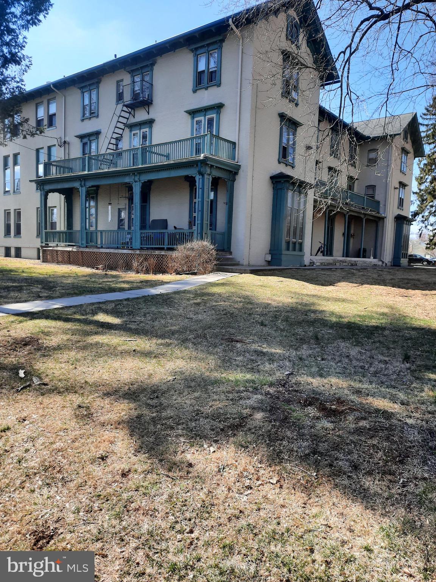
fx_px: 420
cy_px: 291
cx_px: 218
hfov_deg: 54.9
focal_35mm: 25
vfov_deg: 69.4
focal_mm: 4.6
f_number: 2
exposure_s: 1/372
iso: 32
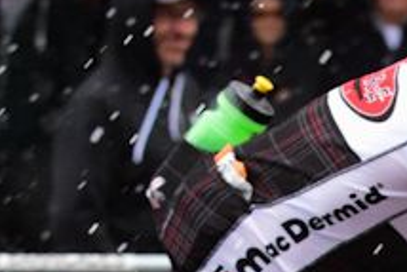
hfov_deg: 4.1
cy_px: 564
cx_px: 622
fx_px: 5702
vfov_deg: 2.7
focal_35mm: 504
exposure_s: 1/1000
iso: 5000
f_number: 2.8
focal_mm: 90
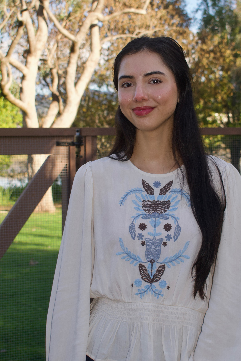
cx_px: 156
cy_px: 177
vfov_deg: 28.1
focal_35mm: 72
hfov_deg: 18.9
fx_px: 723
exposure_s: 1/200
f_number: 5.6
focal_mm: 30
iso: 100
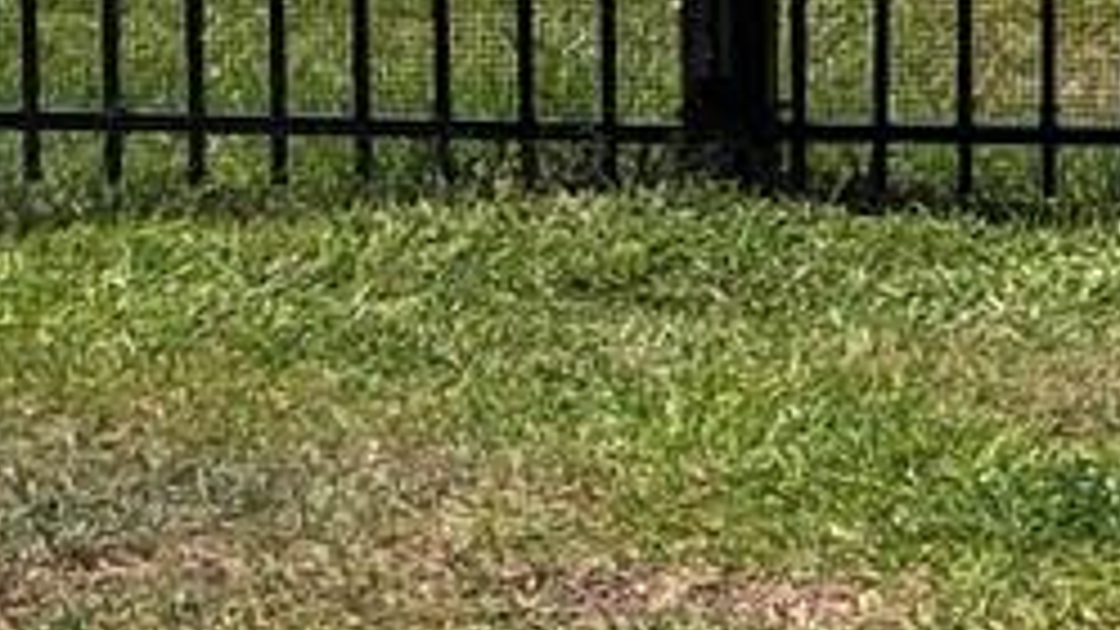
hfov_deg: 9.6
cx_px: 2825
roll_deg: +0.4
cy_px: -554
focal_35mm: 196
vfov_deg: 6.1
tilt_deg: -6.8
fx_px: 5820
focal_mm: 3.99
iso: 20
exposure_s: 1/1845
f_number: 1.8
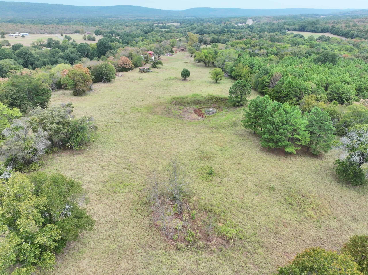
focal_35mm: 24
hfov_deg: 71.6
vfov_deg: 56.8
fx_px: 255
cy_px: 138
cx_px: 184
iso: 280
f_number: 2.8
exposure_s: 1/800
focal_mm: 12.29
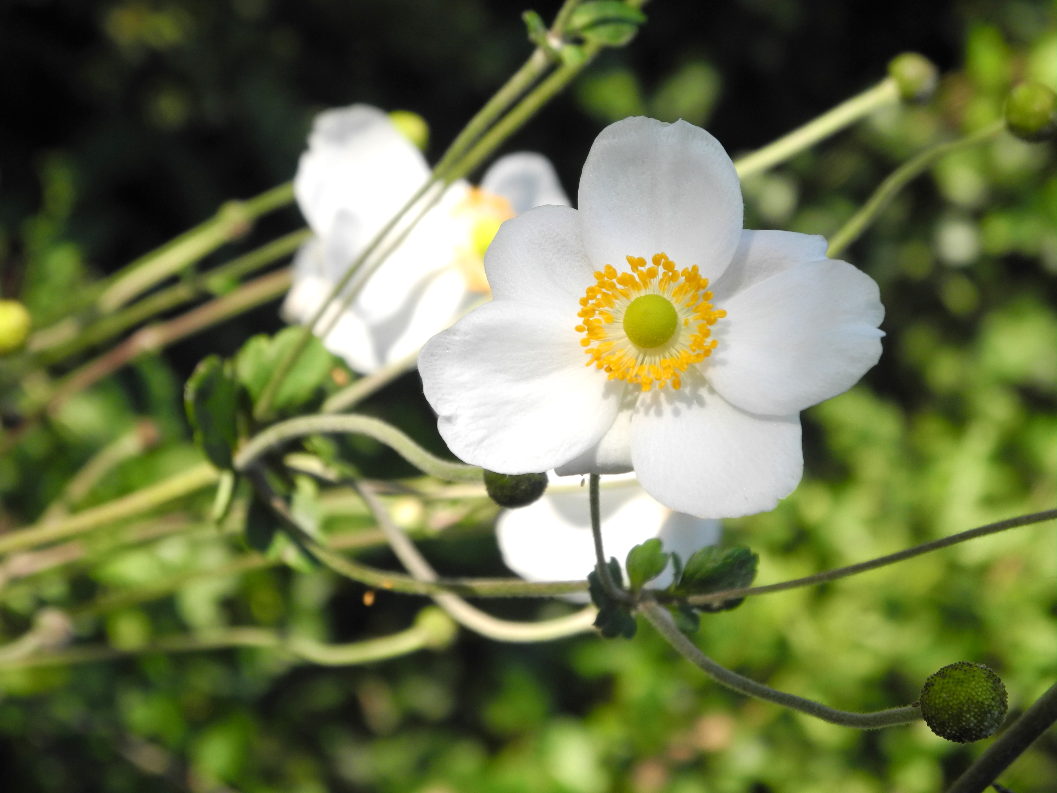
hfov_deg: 16.6
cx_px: 528
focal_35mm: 119
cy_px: 396
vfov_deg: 12.5
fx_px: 3634
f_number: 4.5
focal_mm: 25.4
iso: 200
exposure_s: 1/400
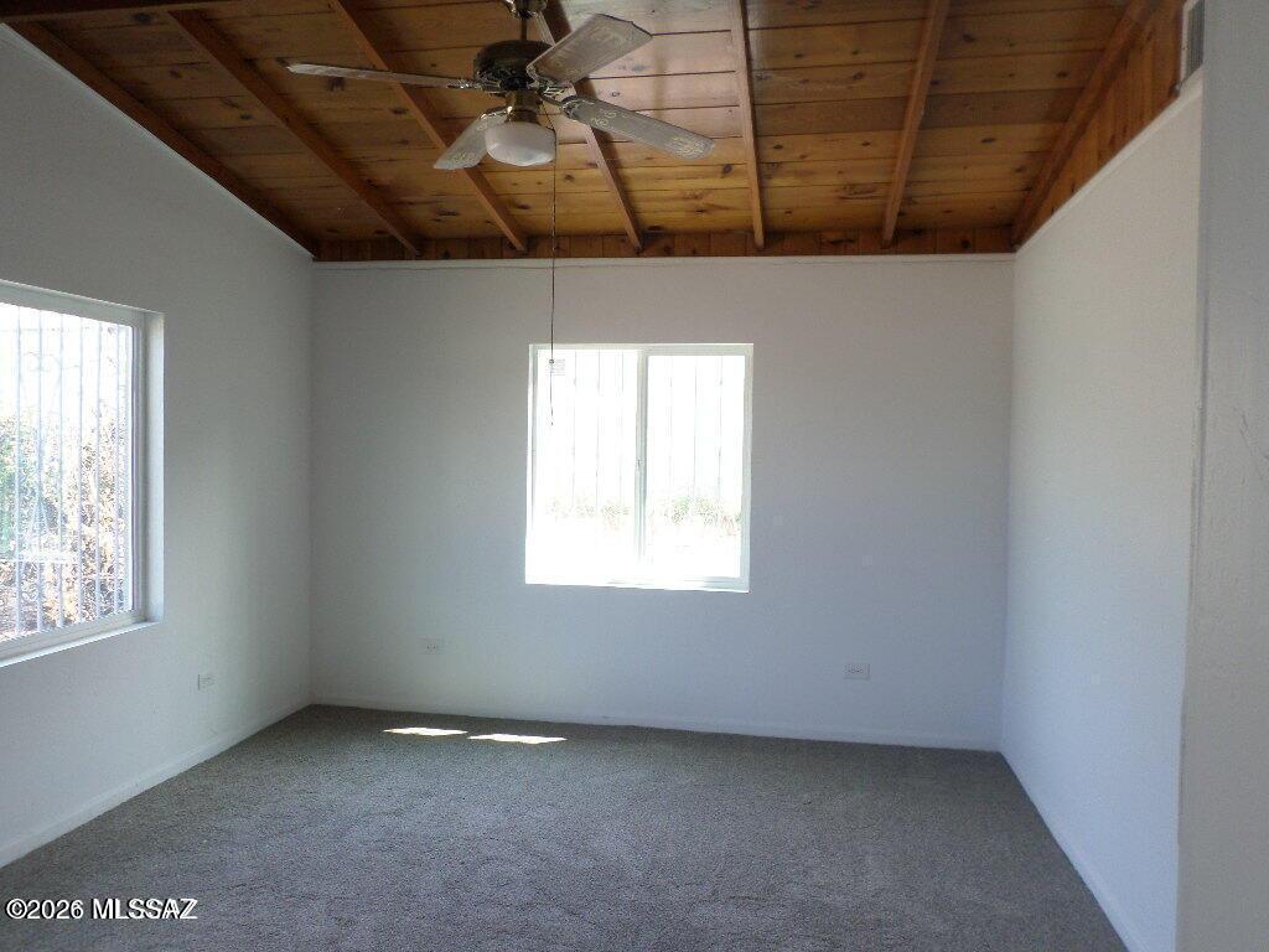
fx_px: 916
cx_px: 634
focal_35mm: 25
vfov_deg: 54.9
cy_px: 476
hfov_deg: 69.4
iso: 80
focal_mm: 4.5
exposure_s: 1/45
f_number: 2.5
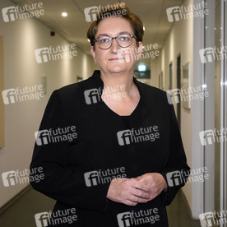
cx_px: 116
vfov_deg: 30.0
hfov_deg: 30.0
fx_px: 423
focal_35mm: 57
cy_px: 115
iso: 2000
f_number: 5
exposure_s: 1/50
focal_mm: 41
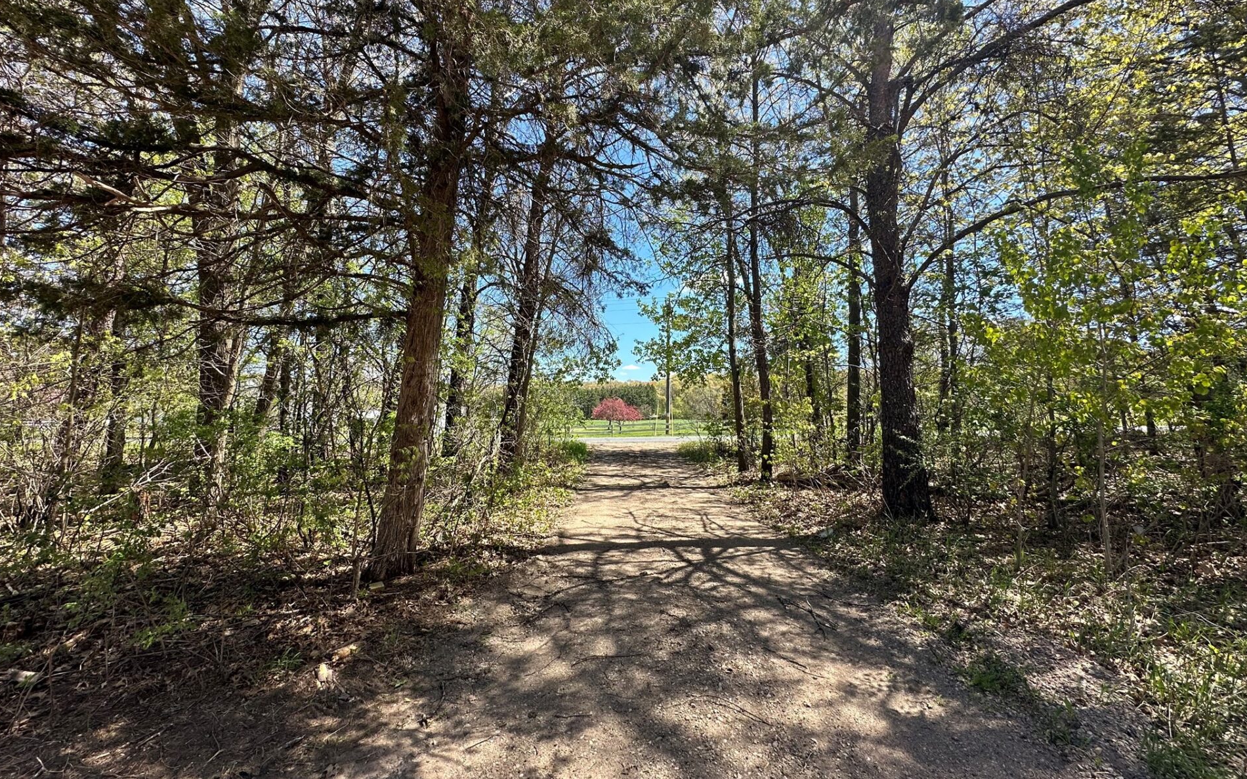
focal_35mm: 15
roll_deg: -1.9
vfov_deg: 74.4
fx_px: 510
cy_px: 339
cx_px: 622
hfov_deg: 101.5
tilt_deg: +8.1
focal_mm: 2.22
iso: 40
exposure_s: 1/575
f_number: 2.2
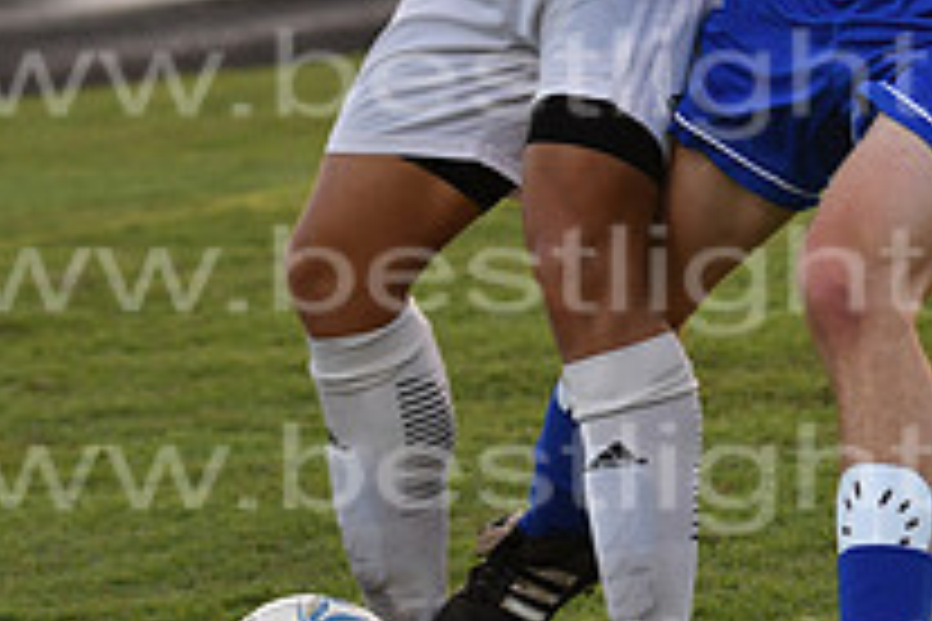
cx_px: 869
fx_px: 9371
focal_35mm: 362
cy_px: 182
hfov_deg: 5.7
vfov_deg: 3.8
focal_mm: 86
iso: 400
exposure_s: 1/800
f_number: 3.2
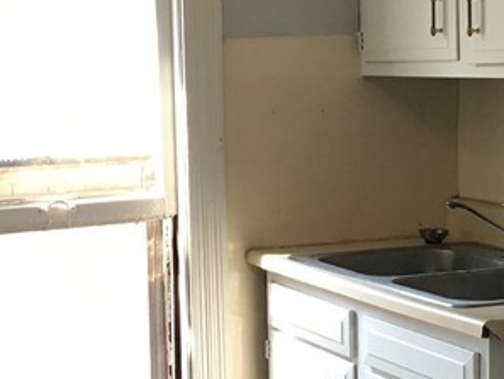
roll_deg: +1.6
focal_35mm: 100
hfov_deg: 19.6
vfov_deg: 14.8
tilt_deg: -5.4
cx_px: 216
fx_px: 1457
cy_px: 236
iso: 25
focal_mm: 4.15
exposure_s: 1/30
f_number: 2.2
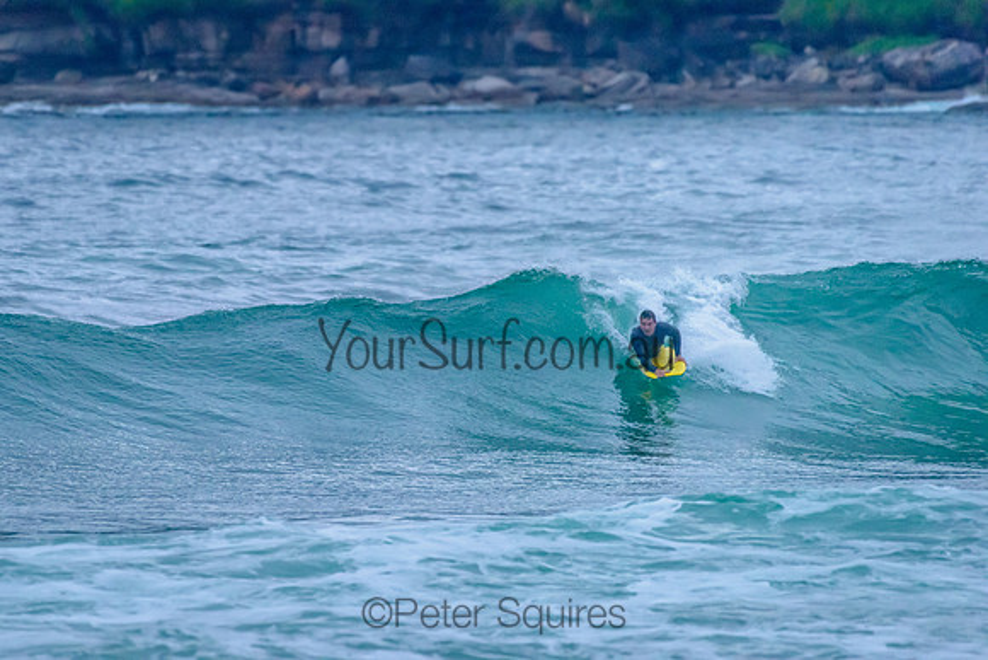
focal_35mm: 613
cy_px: 256
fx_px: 16817
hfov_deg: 3.4
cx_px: 383
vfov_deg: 2.2
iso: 2500
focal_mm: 500
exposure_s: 1/2000
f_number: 5.6
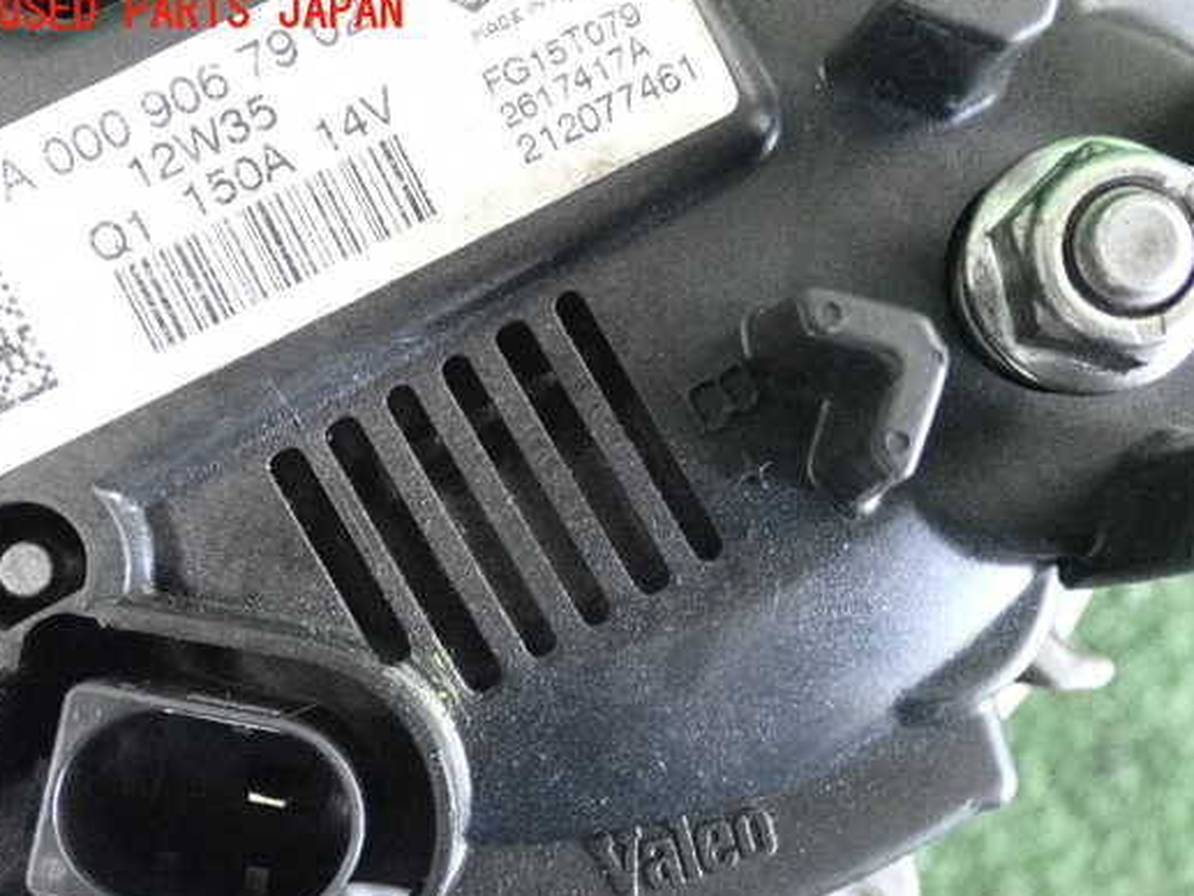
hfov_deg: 33.2
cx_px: 677
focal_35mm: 58
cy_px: 503
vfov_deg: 25.2
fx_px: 2001
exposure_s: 1/125
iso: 6400
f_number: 3.2
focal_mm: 9.01
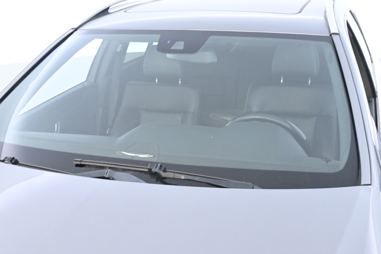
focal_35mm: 46
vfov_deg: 29.4
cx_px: 190
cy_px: 127
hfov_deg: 43.0
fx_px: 484
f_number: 4.8
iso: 4500
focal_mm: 30.5
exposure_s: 1/50
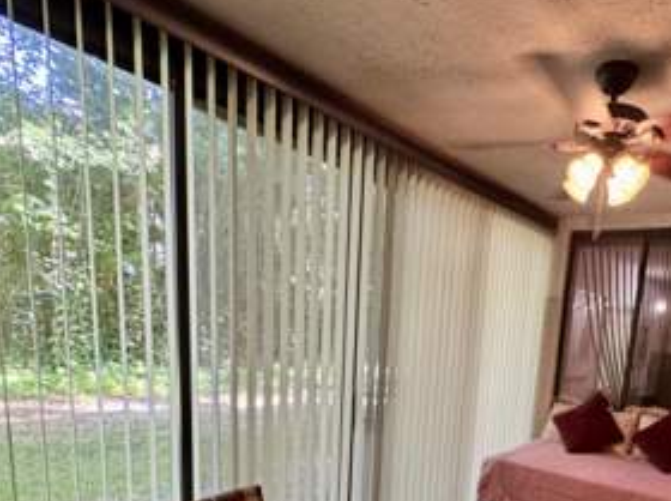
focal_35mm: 24
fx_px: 464
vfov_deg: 52.3
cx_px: 496
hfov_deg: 67.5
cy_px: 414
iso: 320
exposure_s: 1/60
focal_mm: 2.22
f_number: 2.2
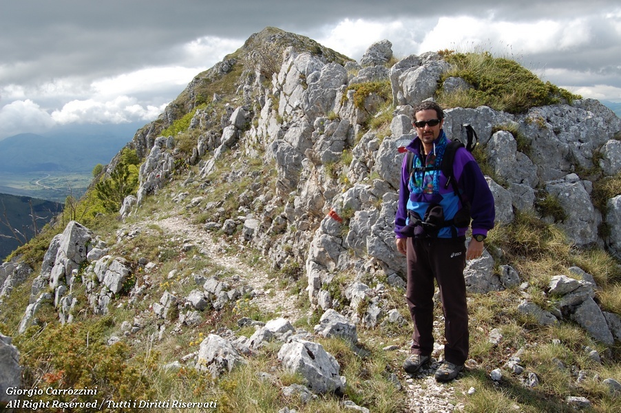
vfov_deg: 38.3
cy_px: 206
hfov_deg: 55.1
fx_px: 595
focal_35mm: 34
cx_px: 310
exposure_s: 1/320
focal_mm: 23
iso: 200
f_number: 9
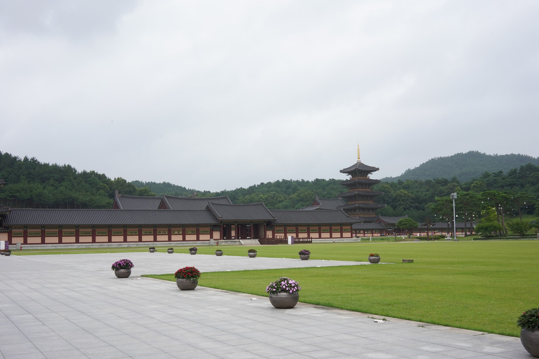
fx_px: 524
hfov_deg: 54.4
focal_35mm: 35
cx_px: 270
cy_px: 180
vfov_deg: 37.9
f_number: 18
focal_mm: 35
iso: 400
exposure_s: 1/80
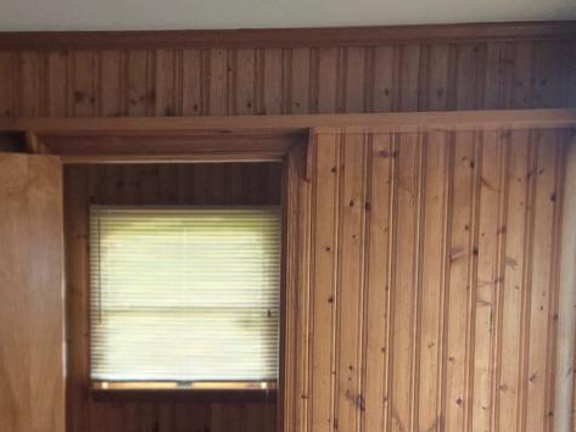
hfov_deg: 27.5
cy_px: 482
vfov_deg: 20.0
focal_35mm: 70
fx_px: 1165
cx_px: 174
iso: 800
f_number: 1.8
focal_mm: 5.4
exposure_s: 1/120
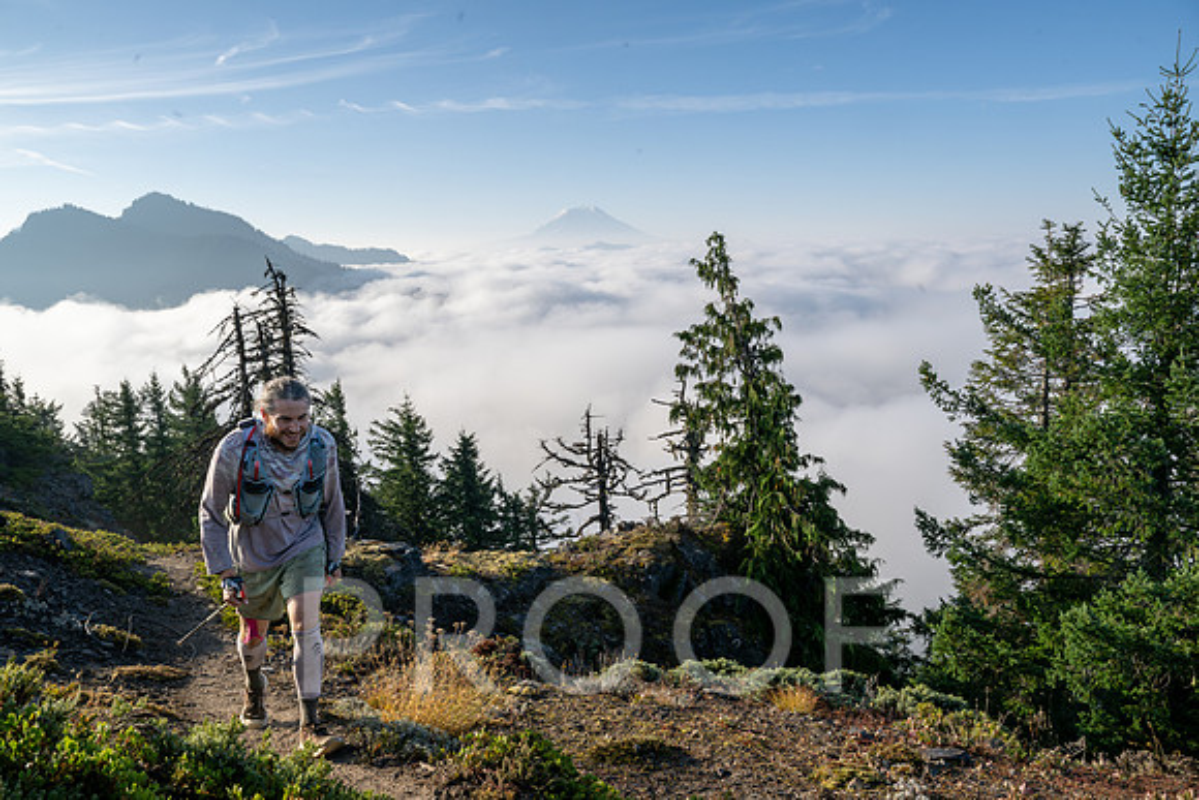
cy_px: 400
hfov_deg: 64.5
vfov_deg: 45.7
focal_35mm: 28
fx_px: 949
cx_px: 600
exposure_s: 1/320
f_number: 14
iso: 400
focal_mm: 28.5
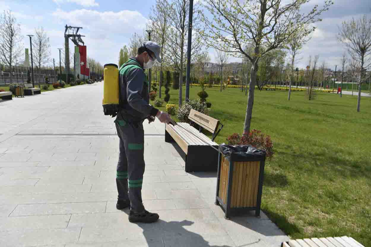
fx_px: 309
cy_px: 124
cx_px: 186
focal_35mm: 30
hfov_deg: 61.9
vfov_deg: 43.6
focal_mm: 30
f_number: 5.6
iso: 250
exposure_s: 1/2500
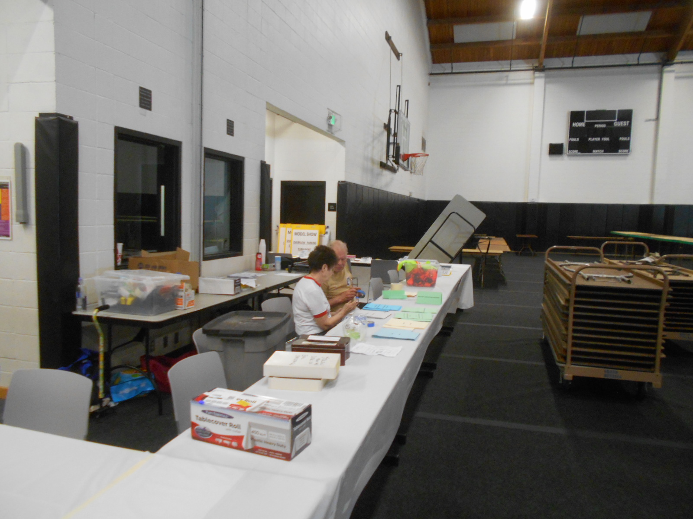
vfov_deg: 53.1
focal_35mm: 26
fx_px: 521
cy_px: 260
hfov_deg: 67.3
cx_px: 346
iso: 400
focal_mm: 4.6
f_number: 3.2
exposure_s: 1/30
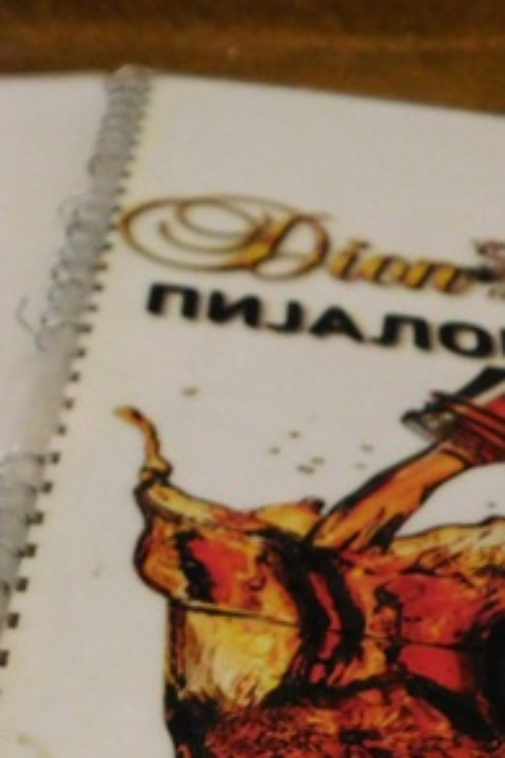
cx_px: -77
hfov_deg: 15.6
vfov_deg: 23.5
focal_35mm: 85
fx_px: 1788
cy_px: 627
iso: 400
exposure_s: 1/13
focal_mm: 5.3
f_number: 3.2
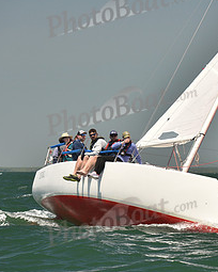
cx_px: 253
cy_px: 149
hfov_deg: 5.2
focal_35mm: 299
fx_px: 2411
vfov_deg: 6.5
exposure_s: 1/800
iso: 250
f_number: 4.5
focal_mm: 140
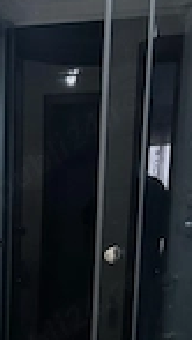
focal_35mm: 77
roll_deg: +1.1
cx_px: -67
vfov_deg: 25.8
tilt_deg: -14.3
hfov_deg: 14.9
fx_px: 695
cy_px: 354
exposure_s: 1/50
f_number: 1.6
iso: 400
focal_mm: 5.96
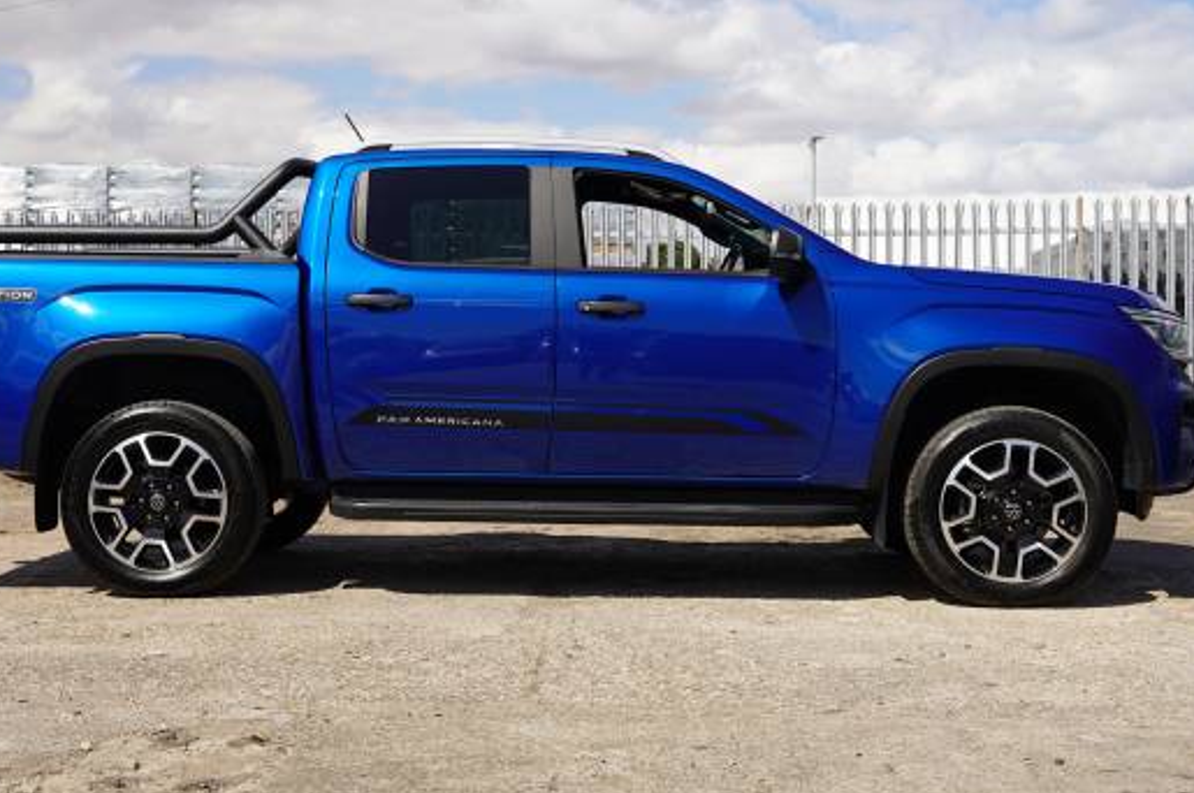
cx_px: 519
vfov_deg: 25.9
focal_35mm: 52
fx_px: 1722
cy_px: 341
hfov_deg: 38.2
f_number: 5
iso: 100
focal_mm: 41.8
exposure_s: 1/320
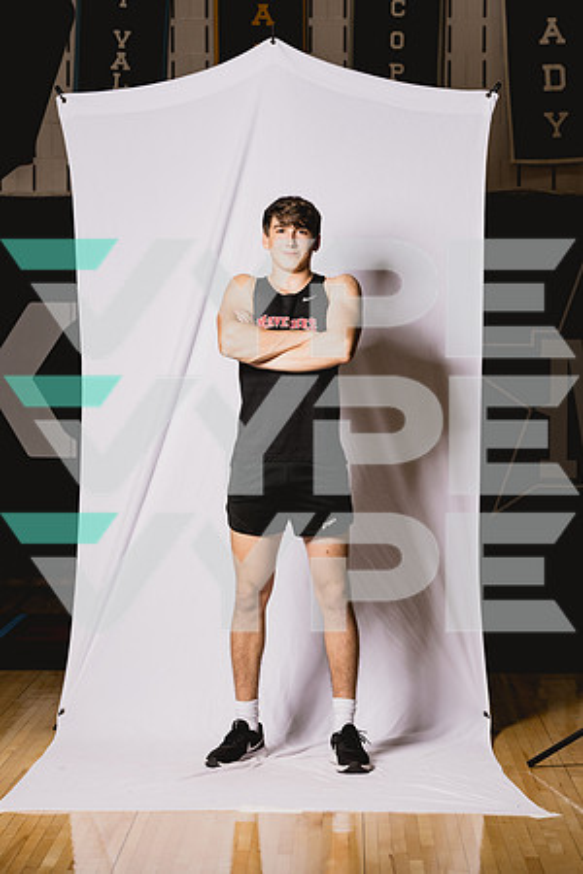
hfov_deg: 13.6
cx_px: 292
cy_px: 437
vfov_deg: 20.2
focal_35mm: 101
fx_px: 2453
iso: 400
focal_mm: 101
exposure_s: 1/125
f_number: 7.1
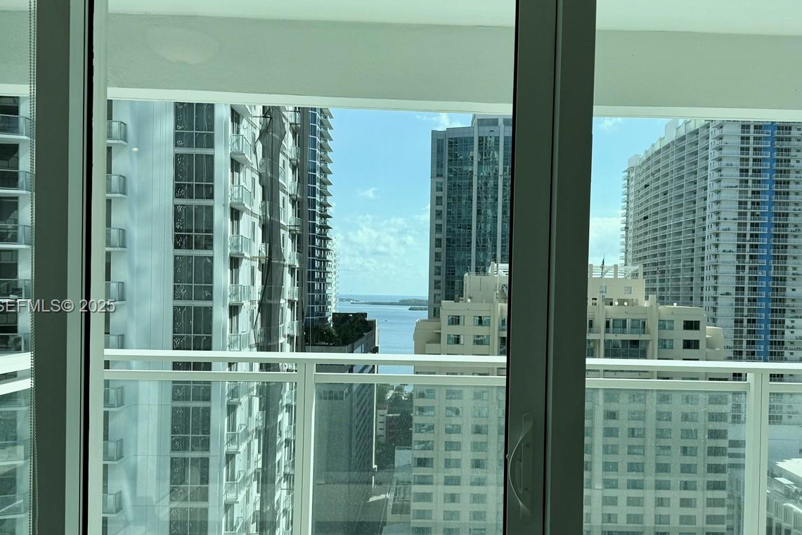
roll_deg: -1.2
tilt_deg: -1.6
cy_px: 307
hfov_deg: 54.2
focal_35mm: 35
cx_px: 459
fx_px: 780
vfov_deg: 37.8
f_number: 1.78
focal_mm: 6.76
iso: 80
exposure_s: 1/3425
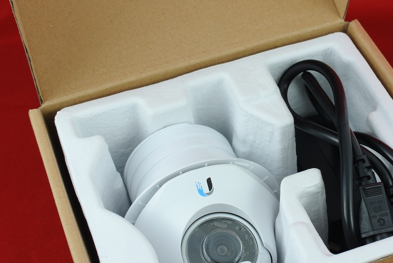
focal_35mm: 78
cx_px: 266
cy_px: 154
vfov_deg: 17.5
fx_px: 853
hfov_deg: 25.8
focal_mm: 18.5
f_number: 4.5
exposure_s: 1/4
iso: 100
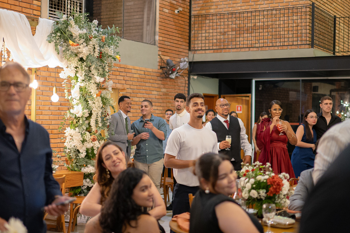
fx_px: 544
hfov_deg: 35.6
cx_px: 185
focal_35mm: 56
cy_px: 121
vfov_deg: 24.2
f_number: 1.4
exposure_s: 1/320
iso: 4000
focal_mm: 35
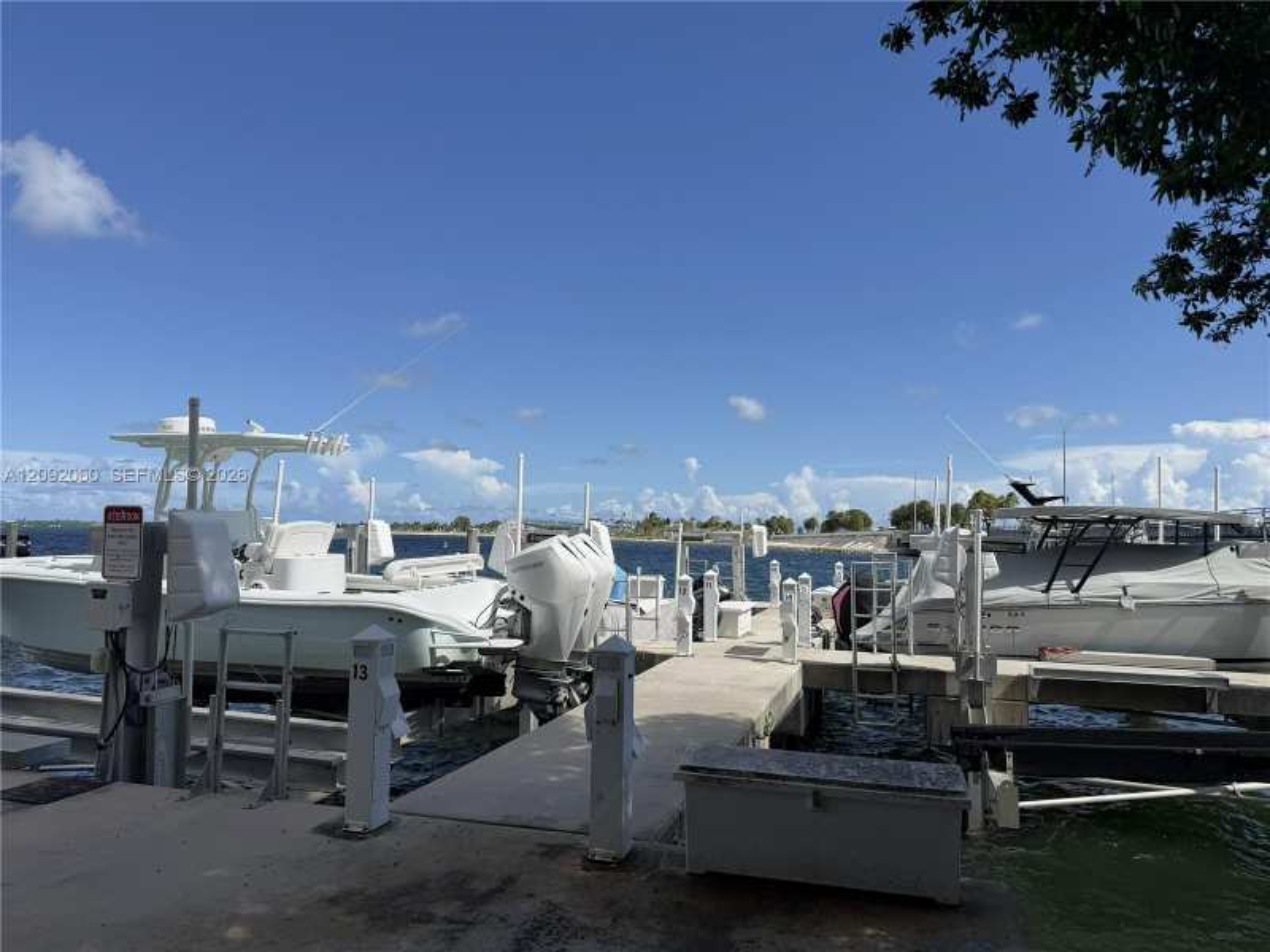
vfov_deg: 56.8
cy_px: 476
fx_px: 881
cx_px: 635
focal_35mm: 24
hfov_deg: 71.6
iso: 80
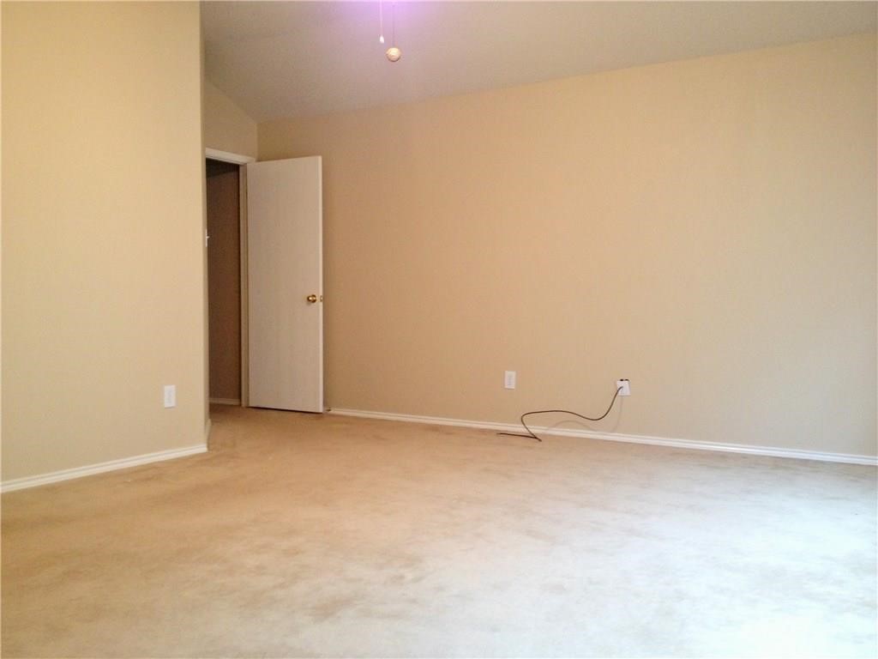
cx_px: 439
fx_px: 888
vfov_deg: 40.7
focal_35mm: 35
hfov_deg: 52.6
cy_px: 330
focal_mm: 4.28
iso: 125
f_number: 2.4
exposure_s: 1/20
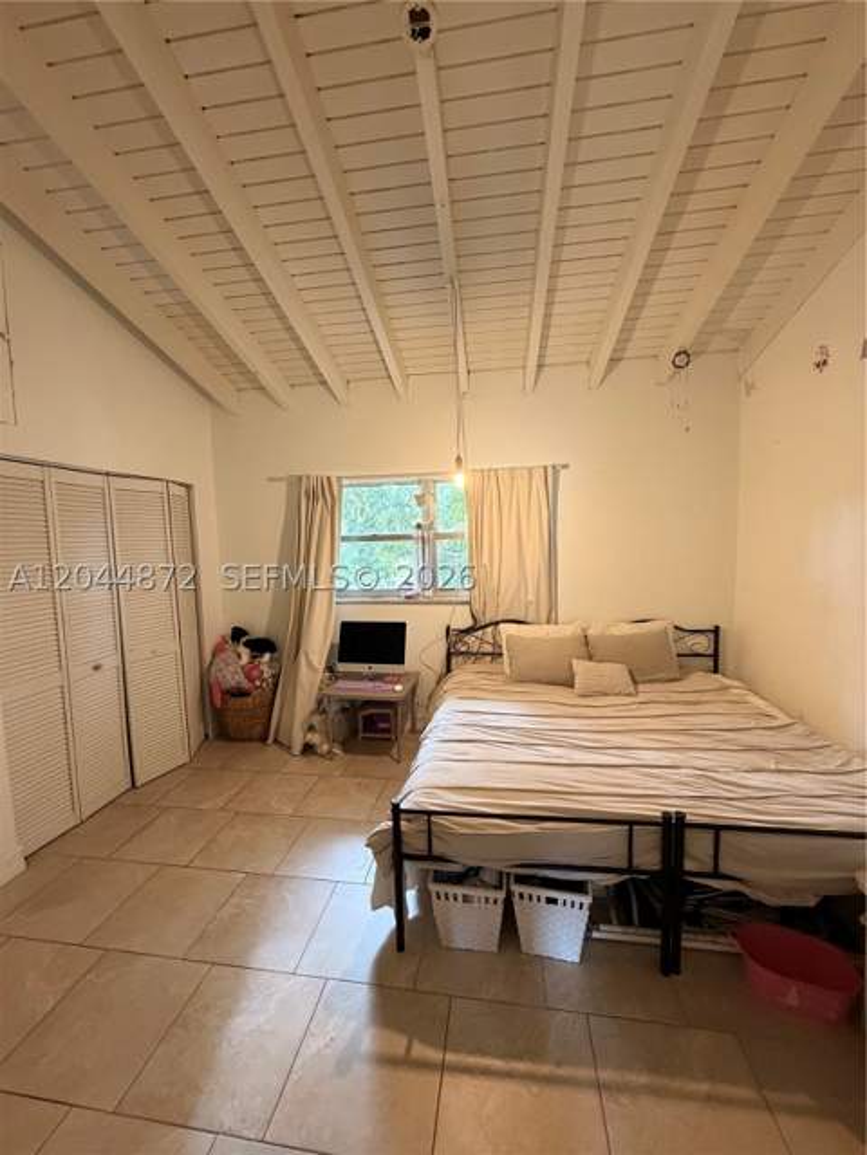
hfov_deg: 85.7
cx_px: 434
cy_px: 578
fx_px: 468
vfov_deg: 102.1
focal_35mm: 14
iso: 500
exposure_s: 1/60
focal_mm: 2.22
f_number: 2.2
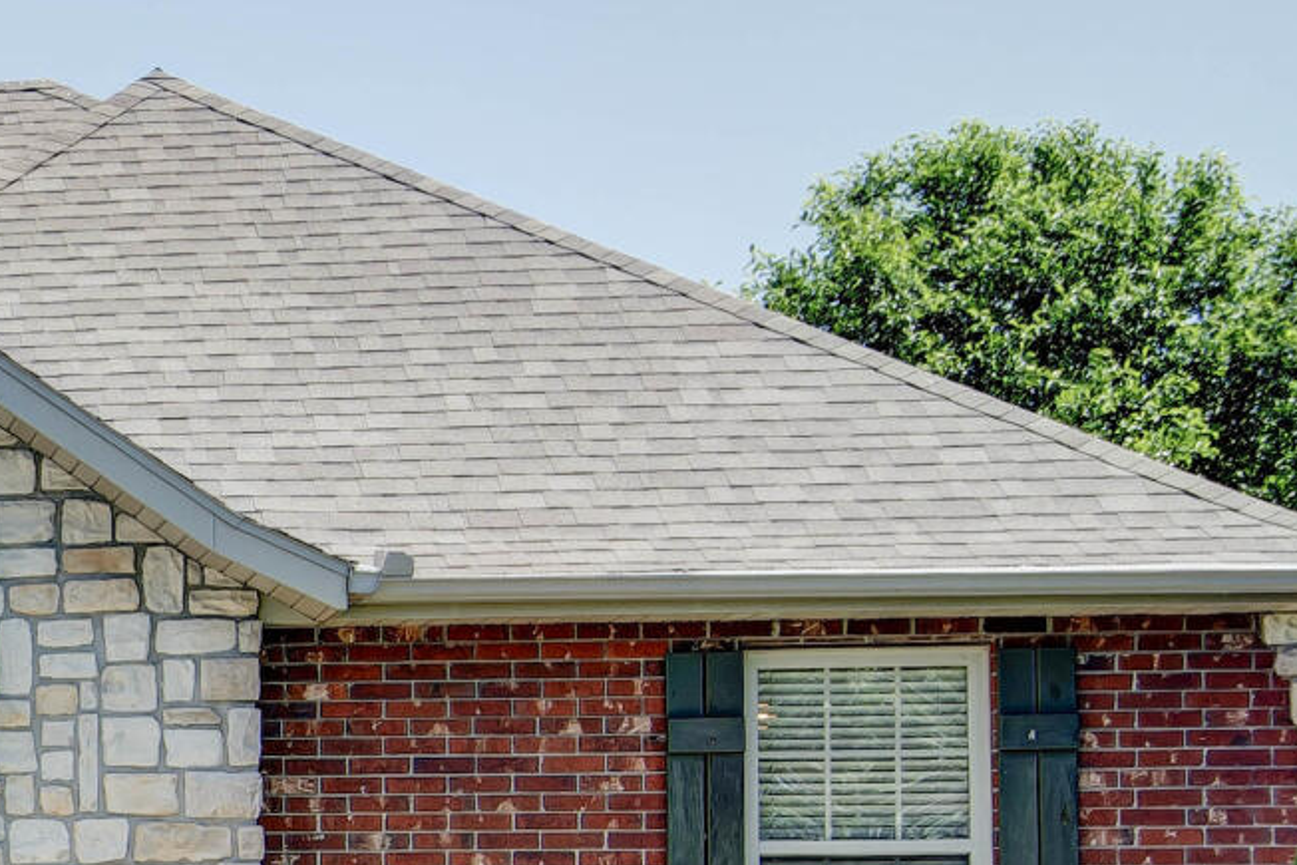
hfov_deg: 15.4
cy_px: 968
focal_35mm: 115
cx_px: -1022
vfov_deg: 11.7
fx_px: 4144
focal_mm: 25
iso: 100
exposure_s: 1/250
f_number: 6.7
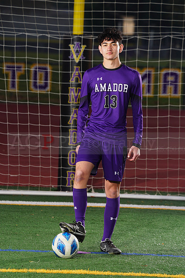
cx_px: 92
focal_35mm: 253
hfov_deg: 5.4
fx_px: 1949
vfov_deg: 8.1
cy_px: 139
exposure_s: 1/200
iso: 200
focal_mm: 253
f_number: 7.1
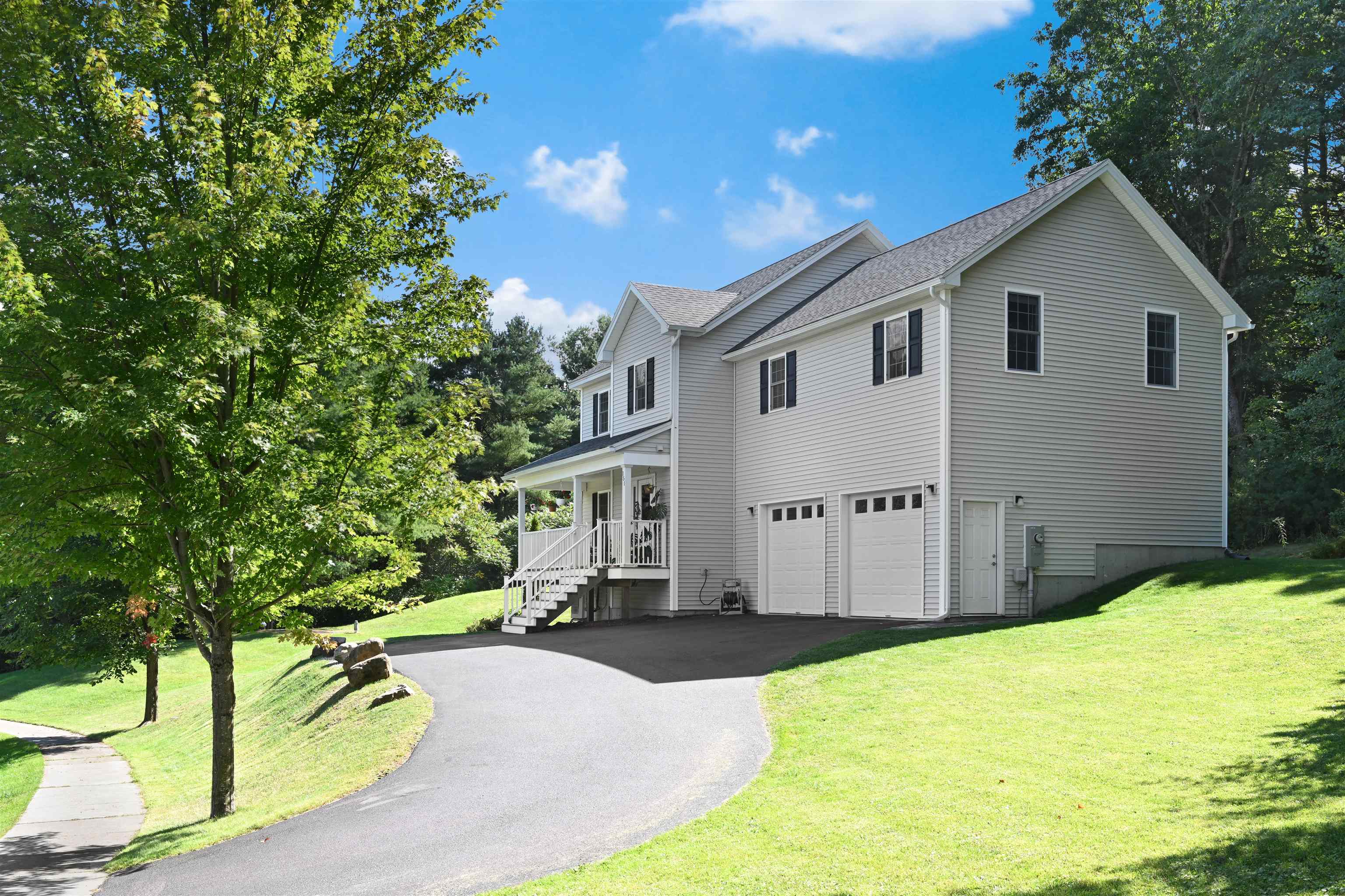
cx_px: 672
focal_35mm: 30
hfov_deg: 61.9
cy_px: 448
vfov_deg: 43.6
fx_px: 1121
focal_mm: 30
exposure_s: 1/20
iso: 100
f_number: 14
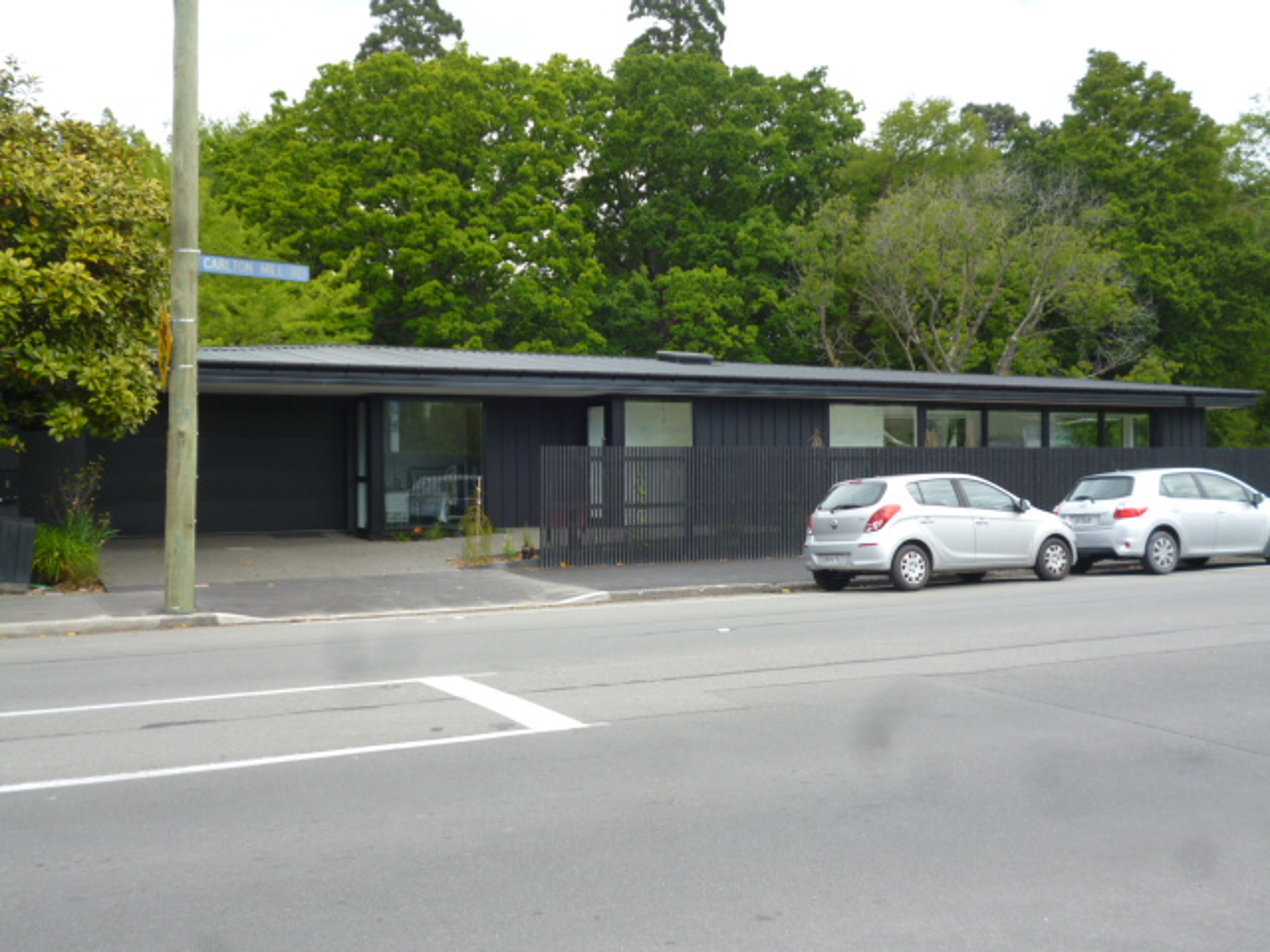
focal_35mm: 36
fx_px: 1321
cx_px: 635
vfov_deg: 39.7
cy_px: 476
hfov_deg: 51.4
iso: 100
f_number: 3.5
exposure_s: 1/320
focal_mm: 6.4
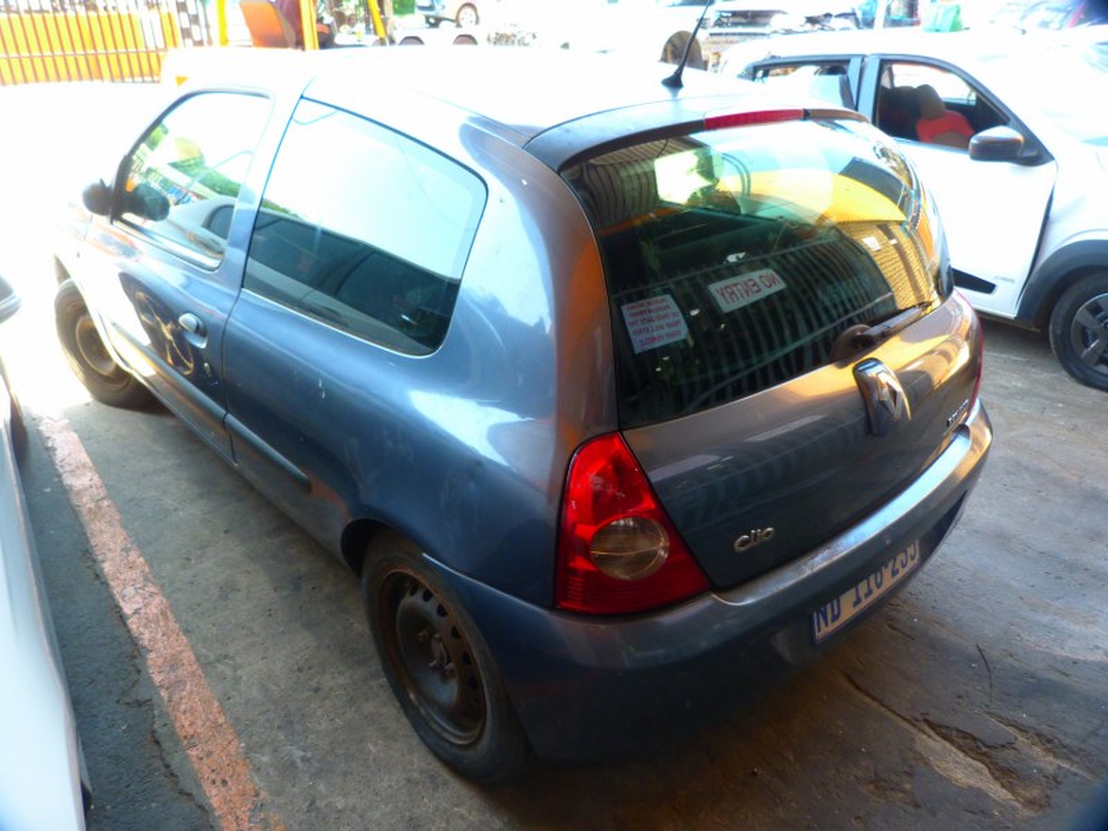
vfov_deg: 54.9
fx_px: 800
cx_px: 554
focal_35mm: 25
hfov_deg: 69.4
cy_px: 416
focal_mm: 4.5
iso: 200
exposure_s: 1/60
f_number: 2.8
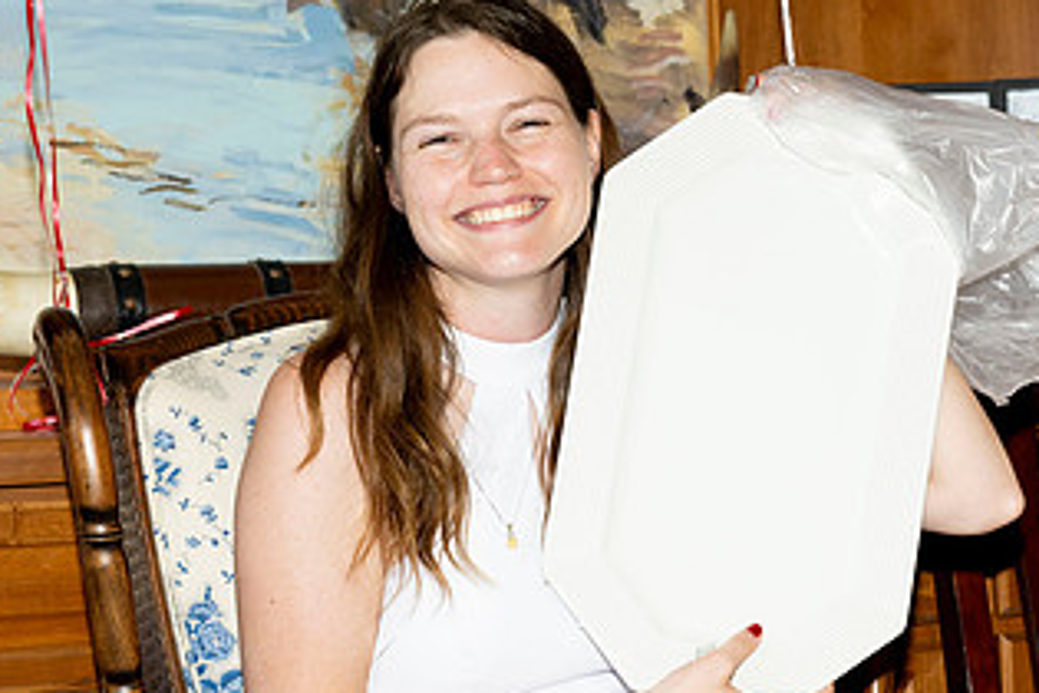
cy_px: 388
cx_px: 828
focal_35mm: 103
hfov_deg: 19.6
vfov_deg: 13.3
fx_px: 2972
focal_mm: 56
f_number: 6.3
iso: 640
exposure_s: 1/100
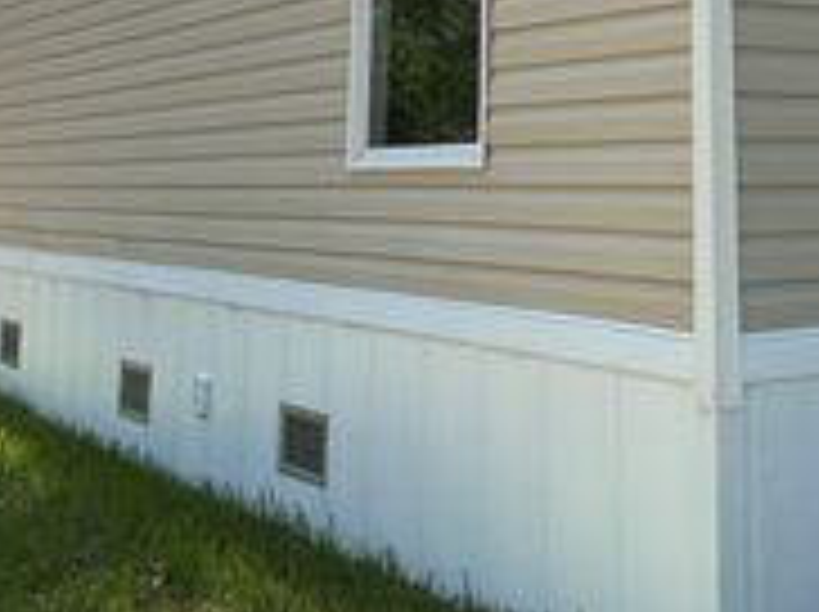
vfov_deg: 20.8
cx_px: 720
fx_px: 1559
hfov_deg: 28.4
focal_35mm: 66
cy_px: -115
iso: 100
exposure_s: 1/2611
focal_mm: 6.76
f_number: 1.78
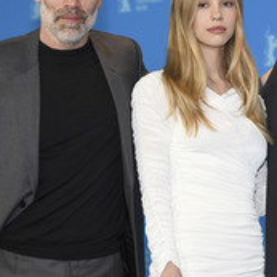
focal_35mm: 155
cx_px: 287
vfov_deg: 11.3
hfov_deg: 11.1
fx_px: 1403
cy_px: 101
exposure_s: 1/400
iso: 640
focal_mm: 70
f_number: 3.2
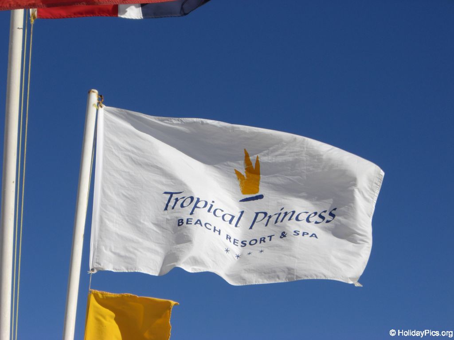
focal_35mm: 114
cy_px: 170
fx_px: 1495
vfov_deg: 13.0
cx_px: 227
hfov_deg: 17.3
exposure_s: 1/800
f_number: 5.2
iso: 64
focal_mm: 18.6
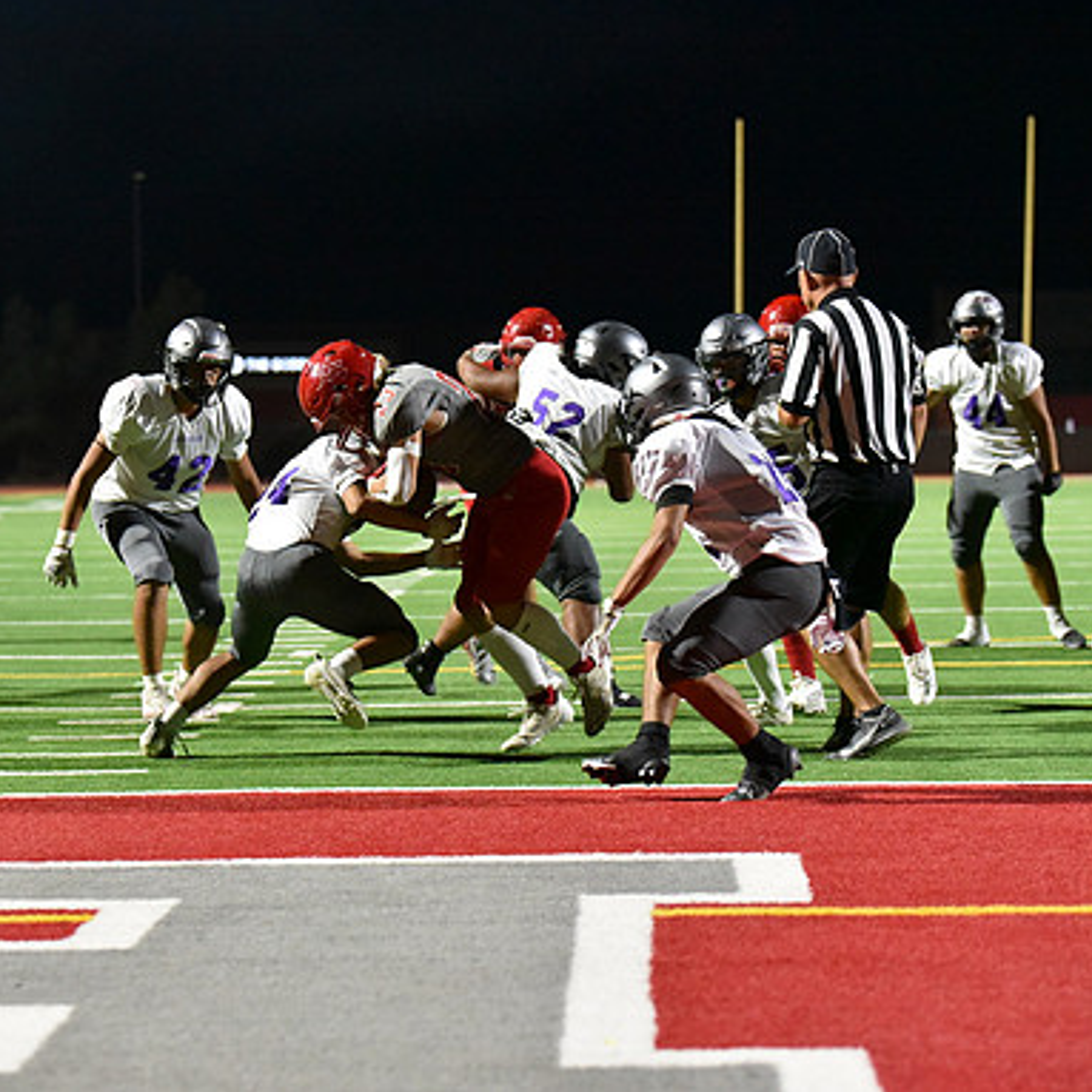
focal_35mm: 126
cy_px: 543
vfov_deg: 13.8
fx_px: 4497
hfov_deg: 13.8
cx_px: 405
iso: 12800
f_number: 2.8
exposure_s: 1/1000
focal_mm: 98
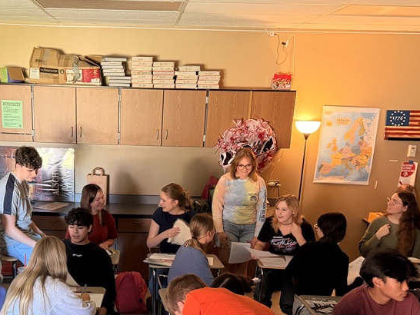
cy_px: 257
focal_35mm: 45
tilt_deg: -15.6
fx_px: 546
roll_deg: -1.6
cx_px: 138
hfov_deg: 41.5
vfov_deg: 31.3
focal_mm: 6.76
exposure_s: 1/60
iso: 640
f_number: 1.78
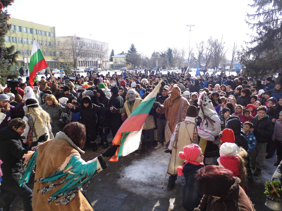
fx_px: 204
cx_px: 141
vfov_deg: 54.9
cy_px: 106
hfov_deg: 69.4
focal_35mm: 25
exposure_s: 1/640
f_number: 3.1
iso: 100
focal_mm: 4.5
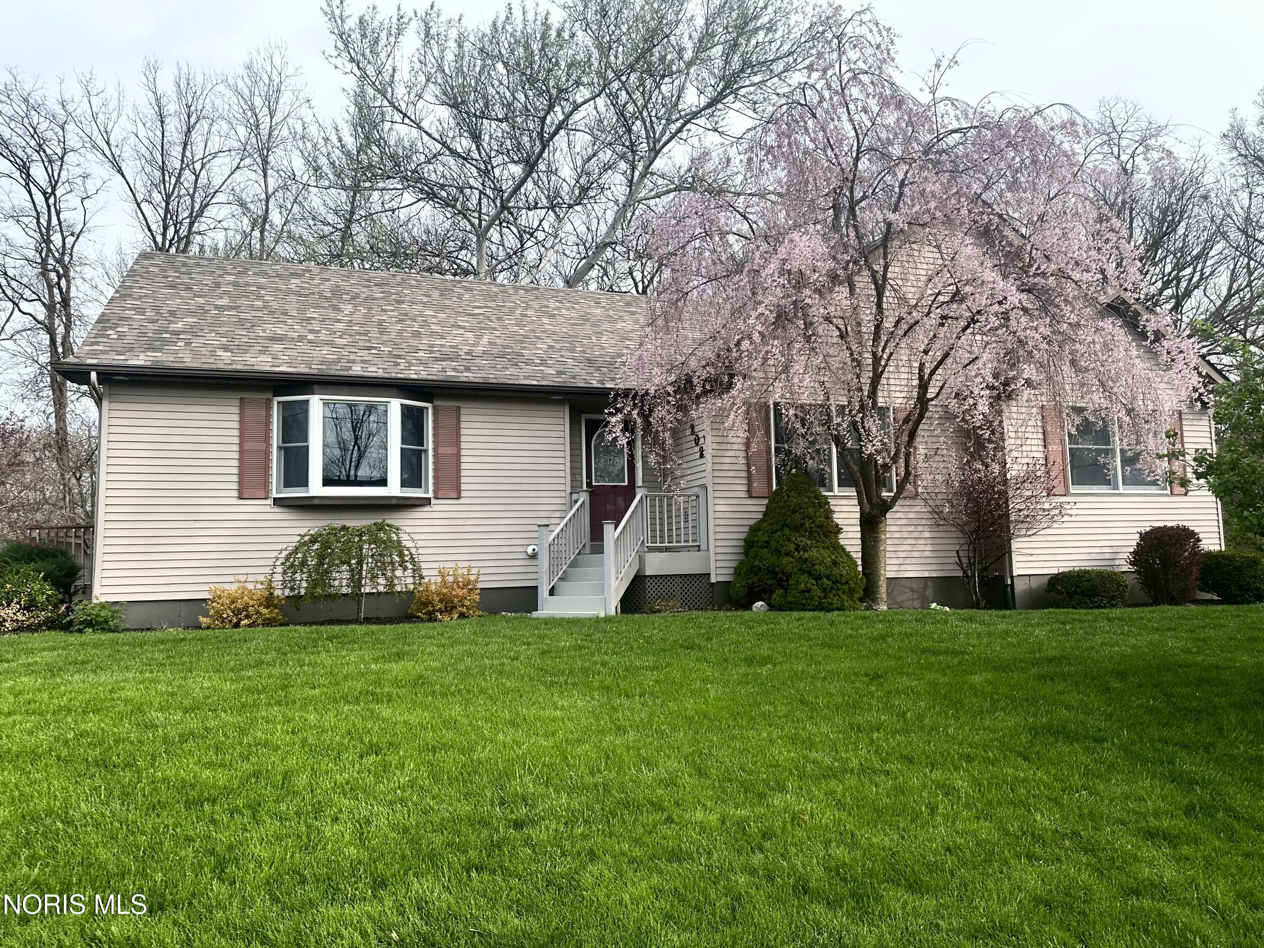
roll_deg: +0.7
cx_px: 632
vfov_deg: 56.8
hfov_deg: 71.6
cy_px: 474
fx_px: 876
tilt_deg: +5.5
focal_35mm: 24
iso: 80
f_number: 1.78
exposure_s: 1/1517
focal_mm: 6.86
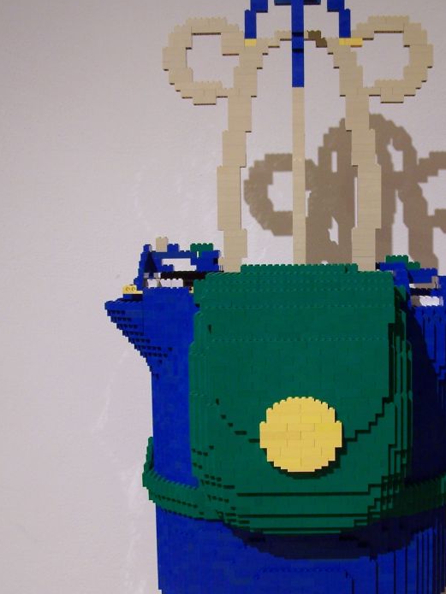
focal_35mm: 56
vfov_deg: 34.2
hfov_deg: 25.9
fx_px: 962
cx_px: 298
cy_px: 375
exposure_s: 1/2
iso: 80
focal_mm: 6.3
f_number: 2.8
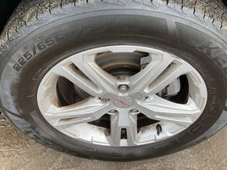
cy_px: 60
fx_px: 263
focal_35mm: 40
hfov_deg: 46.6
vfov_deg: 35.7
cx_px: 130
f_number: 1.8
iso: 20
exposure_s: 1/158
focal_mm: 3
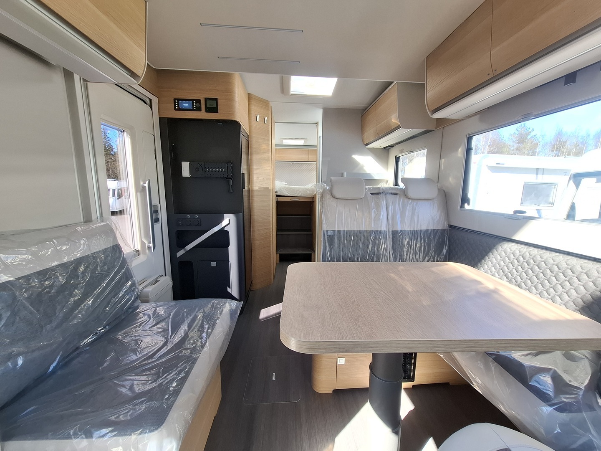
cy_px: 226
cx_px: 300
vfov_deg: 89.9
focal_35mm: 13
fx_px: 226
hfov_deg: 106.2
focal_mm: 1.74
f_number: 2.2
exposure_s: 1/50
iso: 40
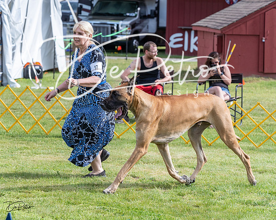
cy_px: 96
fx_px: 1339
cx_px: 117
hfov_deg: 11.8
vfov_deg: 9.4
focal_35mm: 164
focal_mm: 129
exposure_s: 1/1250
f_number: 5.6
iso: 400
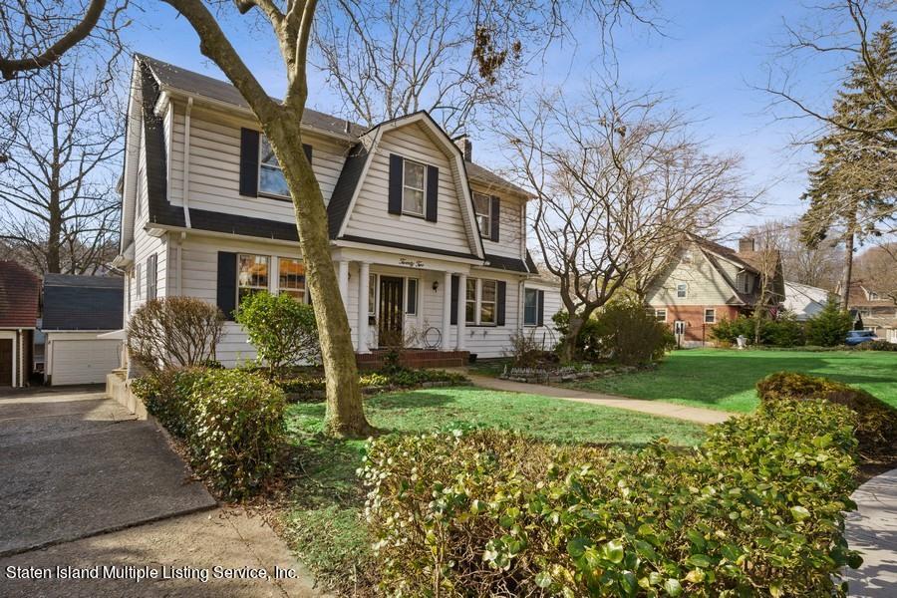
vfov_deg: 70.4
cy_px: 299
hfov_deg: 93.3
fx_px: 424
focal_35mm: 17
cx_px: 448
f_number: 11
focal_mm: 17
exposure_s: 1/50
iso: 100
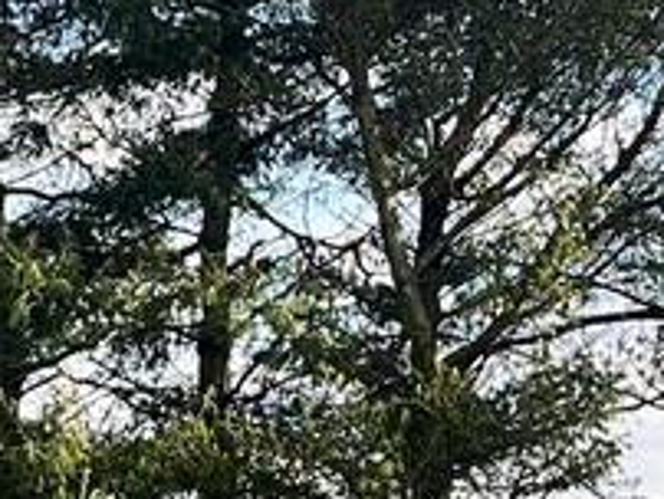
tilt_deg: -0.3
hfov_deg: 10.5
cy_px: 712
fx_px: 3553
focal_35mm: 185
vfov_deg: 7.9
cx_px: -168
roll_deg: +1.8
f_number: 1.6
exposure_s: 1/701
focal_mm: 5.1
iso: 50
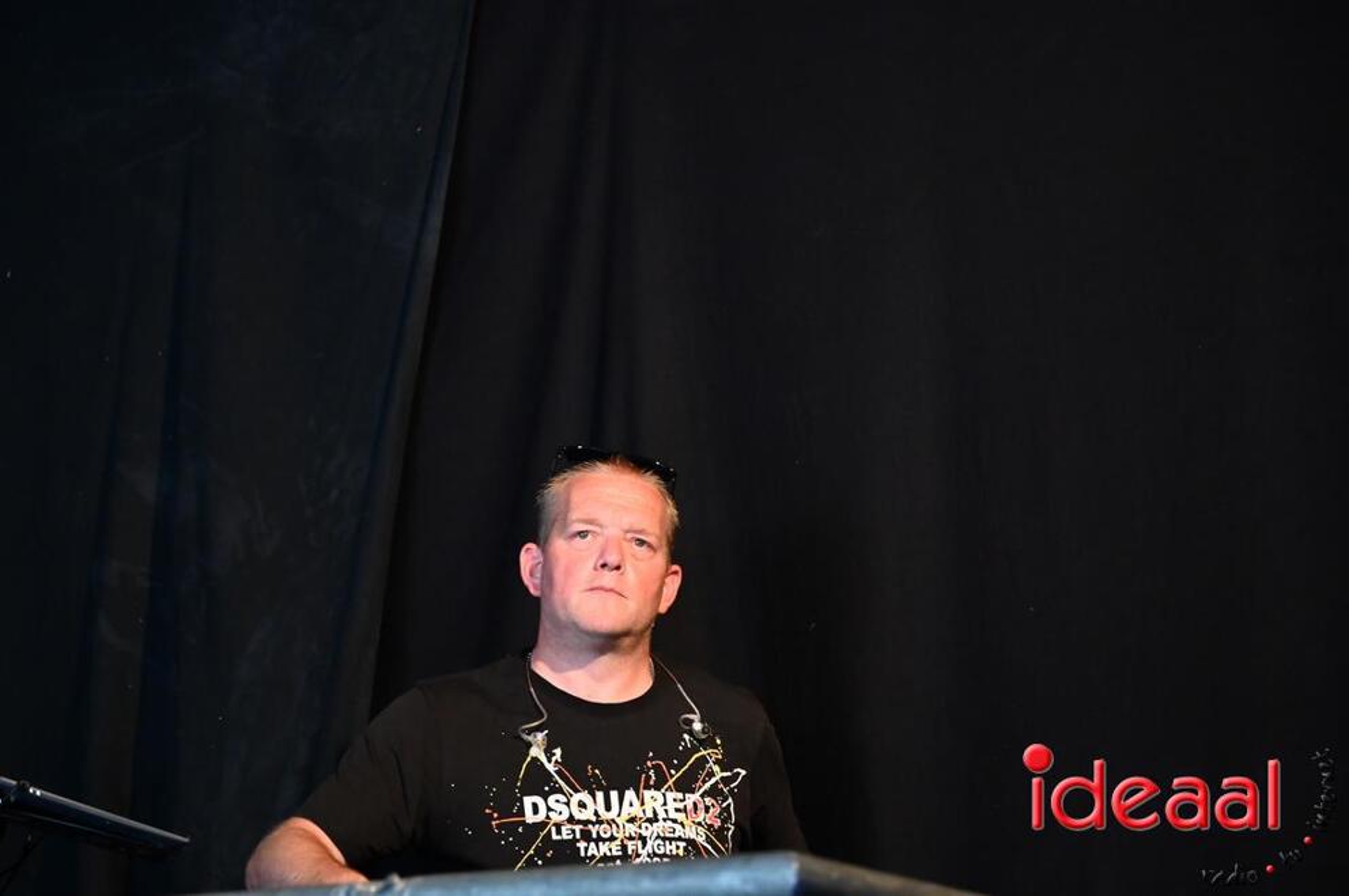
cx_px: 674
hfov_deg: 14.7
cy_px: 448
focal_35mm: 140
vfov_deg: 9.8
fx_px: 5240
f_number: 4.8
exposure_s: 1/125
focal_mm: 140
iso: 7200
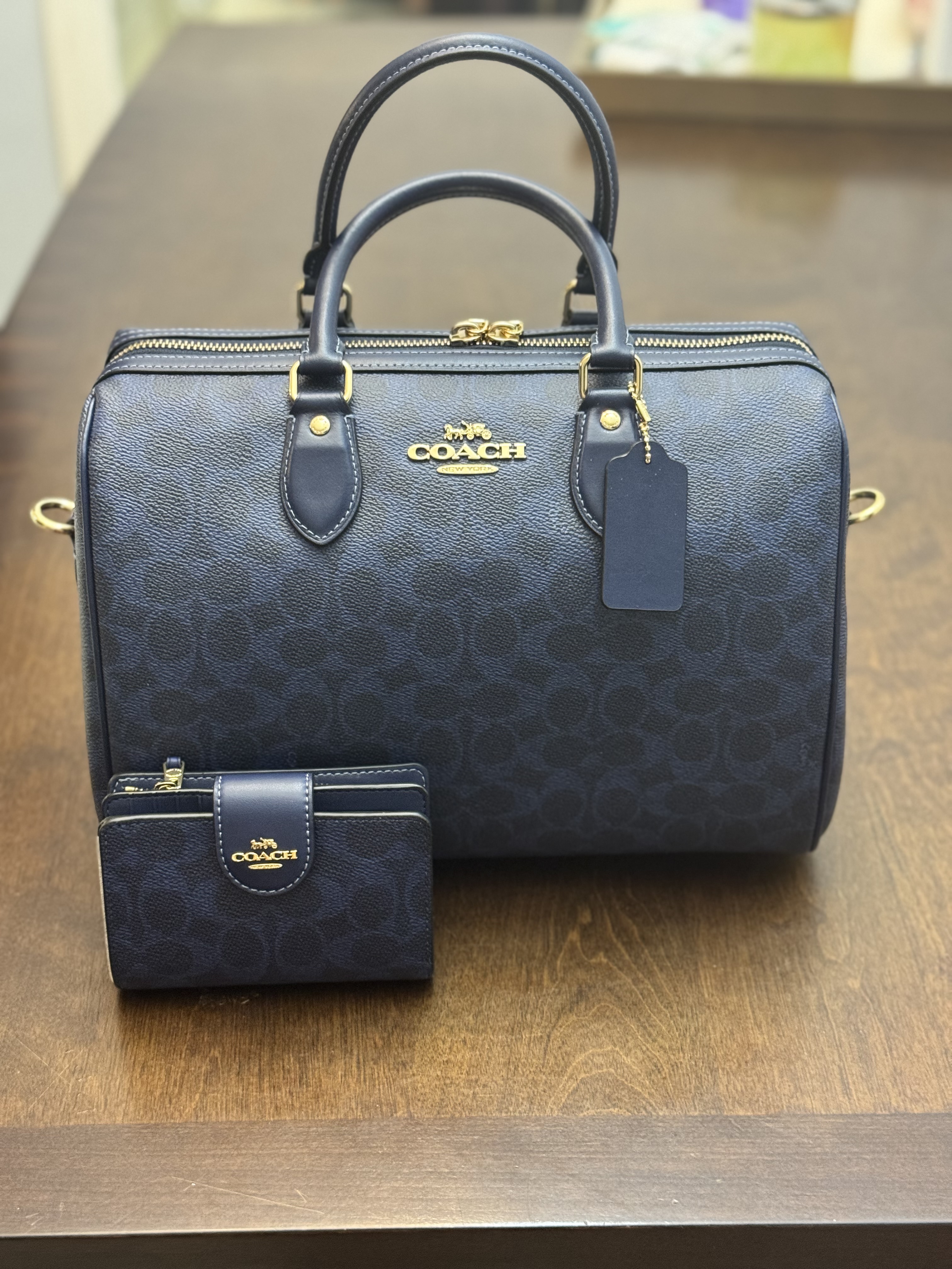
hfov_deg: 30.3
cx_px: 476
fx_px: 1760
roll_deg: +0.6
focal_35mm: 48
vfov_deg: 39.7
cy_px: 634
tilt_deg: -33.6
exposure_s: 1/40
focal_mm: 6.76
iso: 400
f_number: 1.78
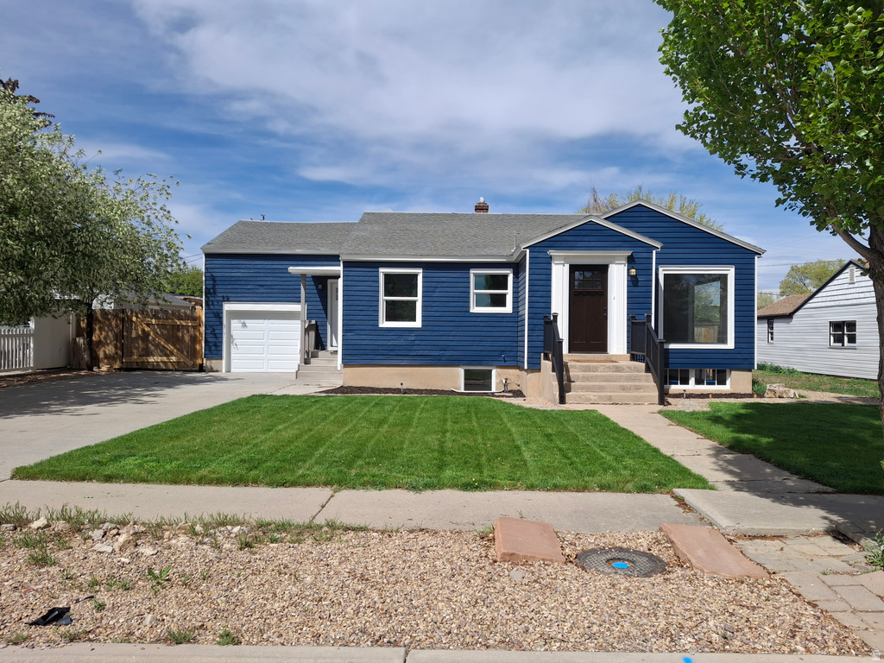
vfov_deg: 54.9
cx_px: 442
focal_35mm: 25
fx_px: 638
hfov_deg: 69.4
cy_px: 332
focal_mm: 4.69
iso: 25
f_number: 1.8
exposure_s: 1/1488
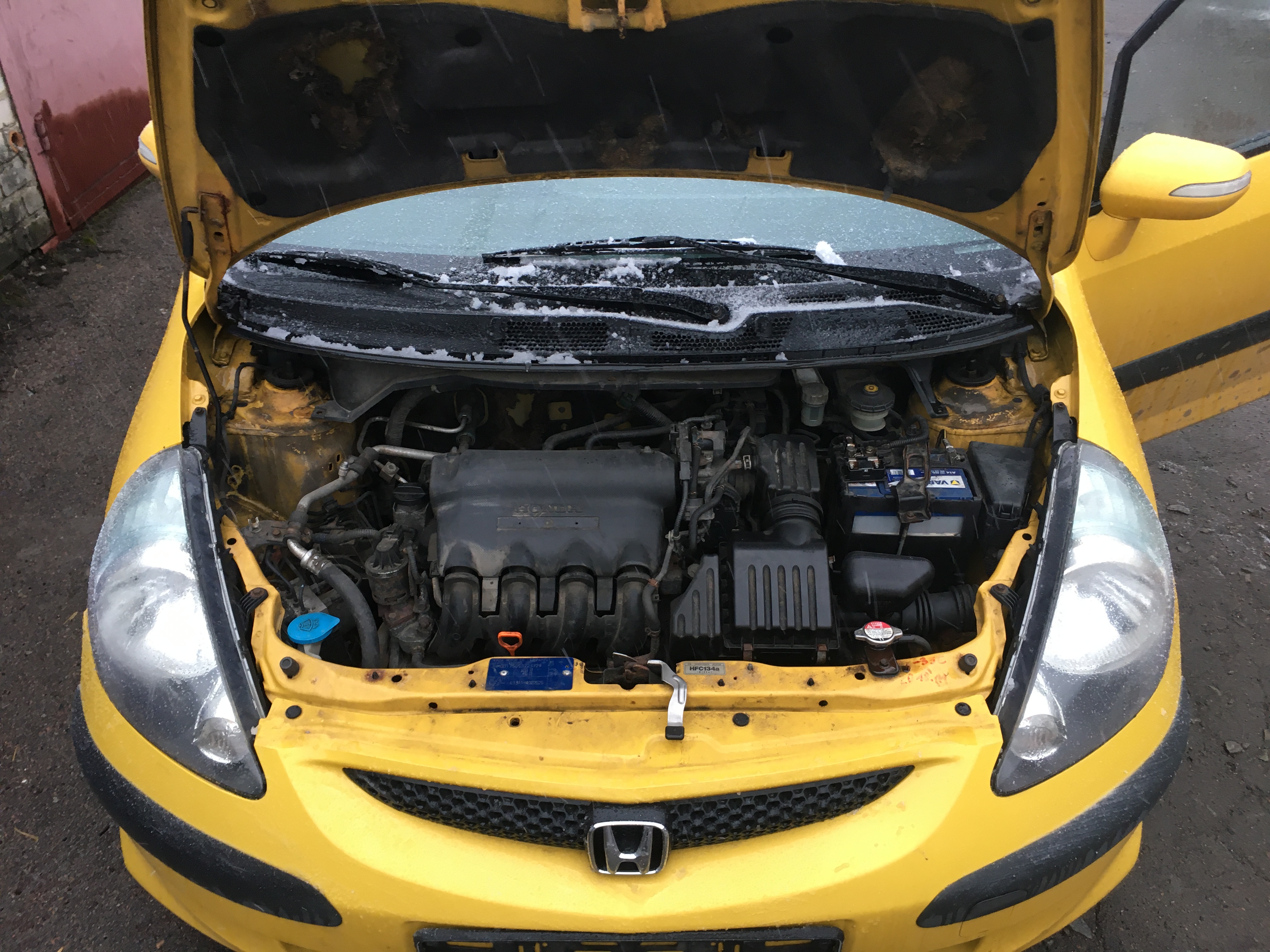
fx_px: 1064
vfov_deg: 48.2
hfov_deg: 61.7
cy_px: 476
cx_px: 635
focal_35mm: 29
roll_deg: +1.5
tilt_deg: -33.1
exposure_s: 1/33
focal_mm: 4.15
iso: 64
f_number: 2.2
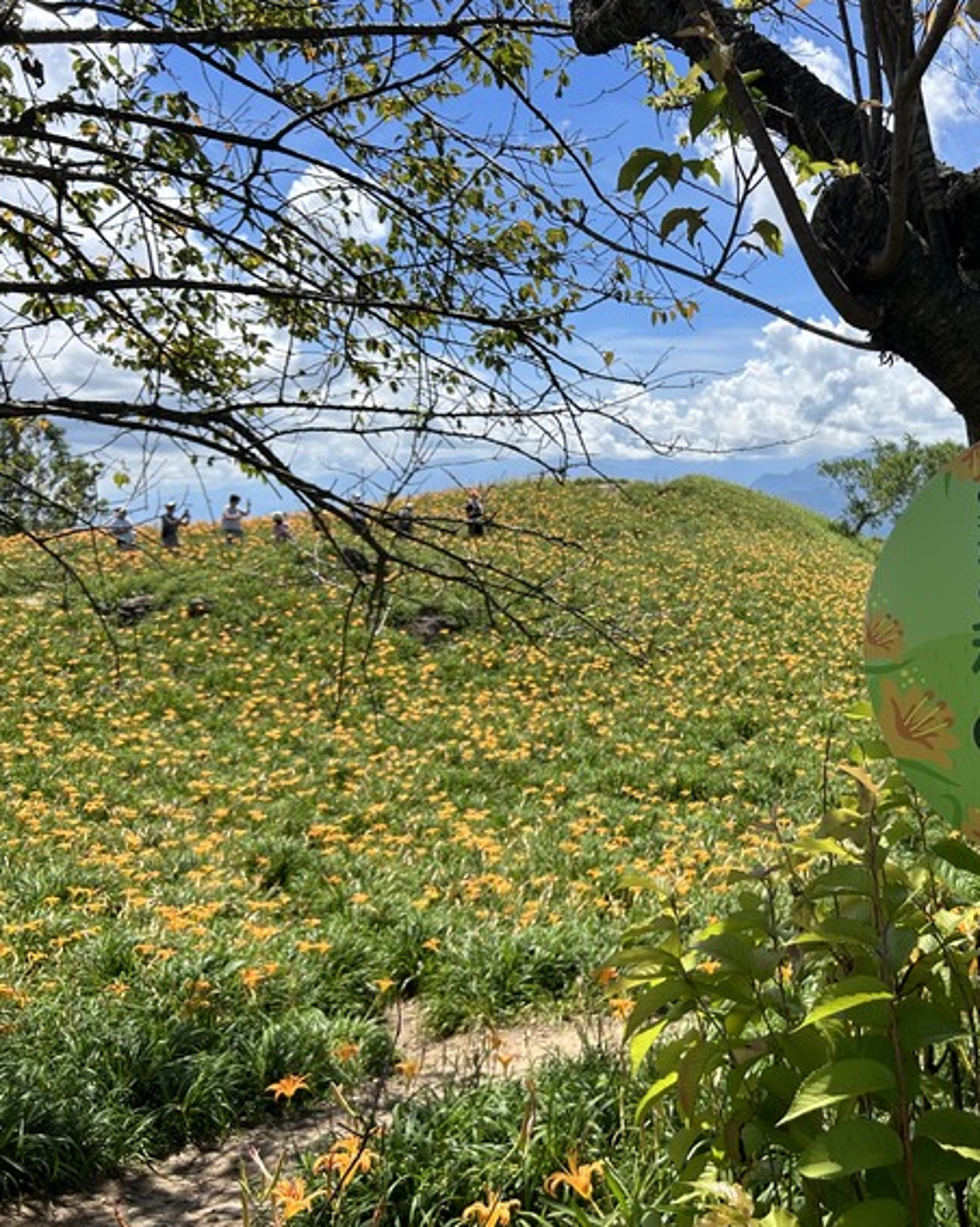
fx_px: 1270
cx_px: 770
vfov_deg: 51.6
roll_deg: +0.3
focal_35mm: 35
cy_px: 604
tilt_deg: -3.8
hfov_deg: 40.6
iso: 50
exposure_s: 1/3831
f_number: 1.5
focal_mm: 5.7
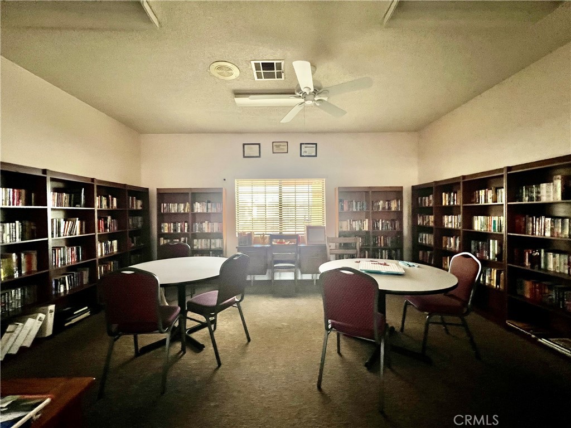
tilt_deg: -0.4
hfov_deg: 106.2
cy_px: 214
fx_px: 214
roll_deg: +0.1
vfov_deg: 89.9
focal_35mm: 13
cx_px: 286
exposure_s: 1/60
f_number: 1.8
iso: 500
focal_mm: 1.57
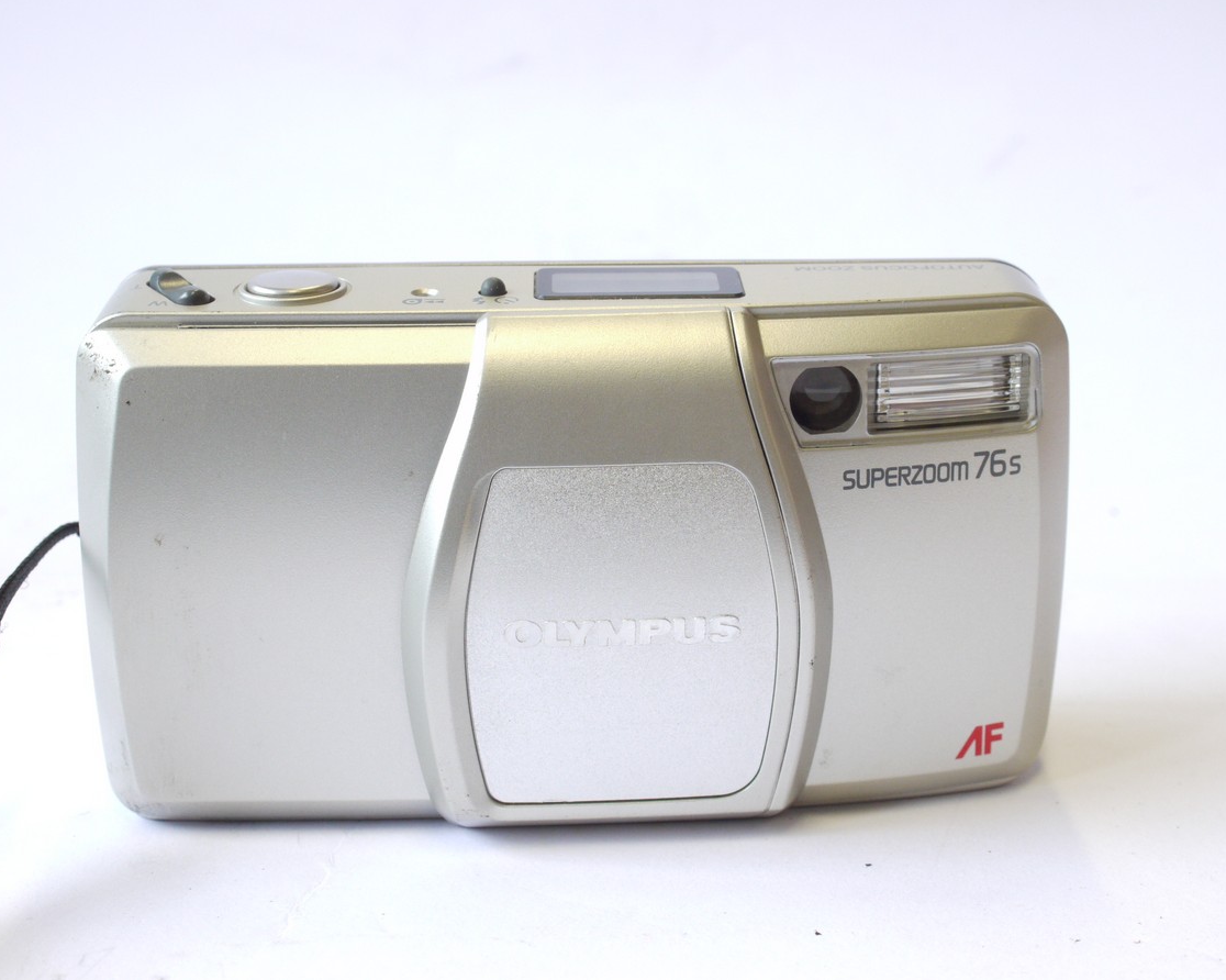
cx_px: 631
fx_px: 2285
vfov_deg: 24.2
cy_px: 488
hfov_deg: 30.0
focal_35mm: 63
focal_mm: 30
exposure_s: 1/80
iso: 800
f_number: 8
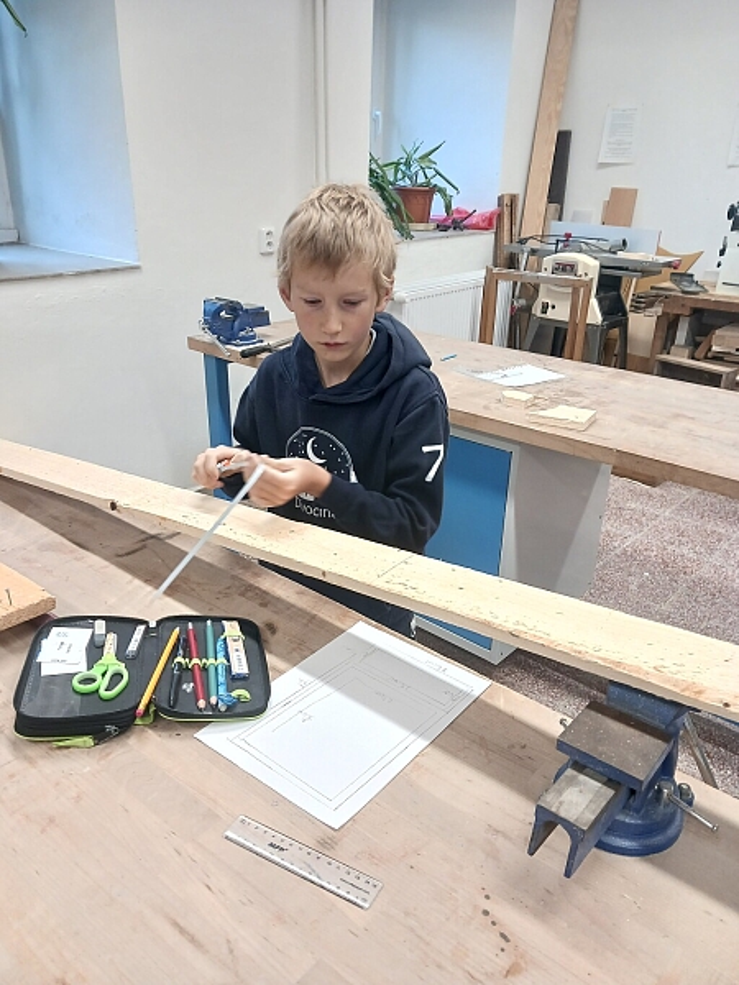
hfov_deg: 51.4
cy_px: 492
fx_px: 769
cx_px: 370
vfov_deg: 65.3
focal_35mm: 27
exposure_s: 1/33
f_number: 1.8
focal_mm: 4
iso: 200
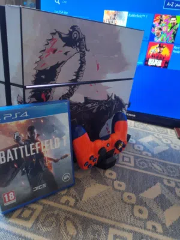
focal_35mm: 26
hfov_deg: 53.1
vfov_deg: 67.3
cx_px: 90
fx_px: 180
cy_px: 120
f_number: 1.8
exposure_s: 1/33.3
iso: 391
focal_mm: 4.75
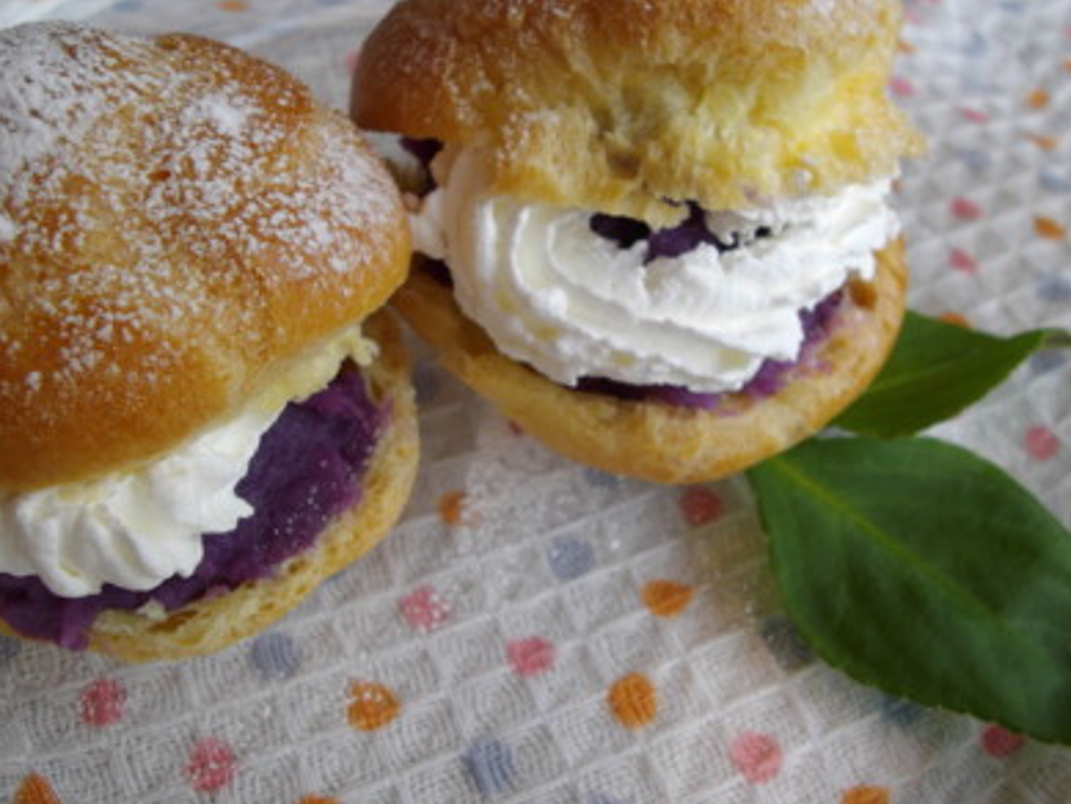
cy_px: 374
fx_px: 1145
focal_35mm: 37
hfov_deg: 50.0
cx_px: 614
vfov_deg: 38.7
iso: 100
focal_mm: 5.8
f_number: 3.5
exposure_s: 1/125
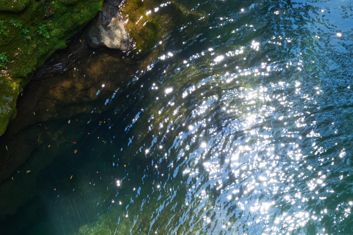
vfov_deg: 27.5
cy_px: 118
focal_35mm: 49
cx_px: 176
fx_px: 480
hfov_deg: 40.3
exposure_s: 1/120
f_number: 5
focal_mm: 32.9
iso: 125
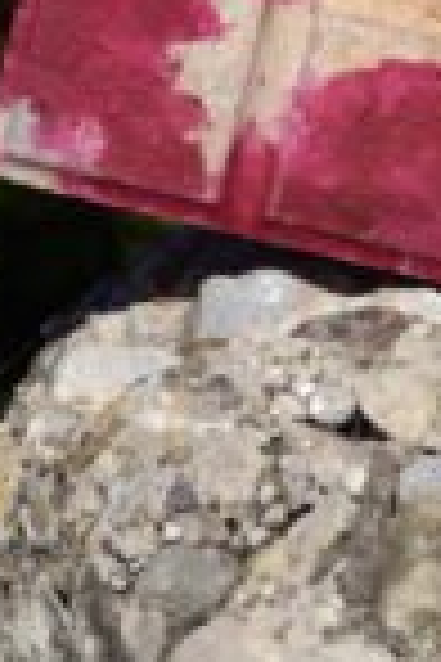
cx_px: 472
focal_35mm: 98
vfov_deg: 20.1
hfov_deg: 13.7
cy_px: -23
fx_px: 1801
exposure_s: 1/640
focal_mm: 11.29
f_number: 5.6
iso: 100
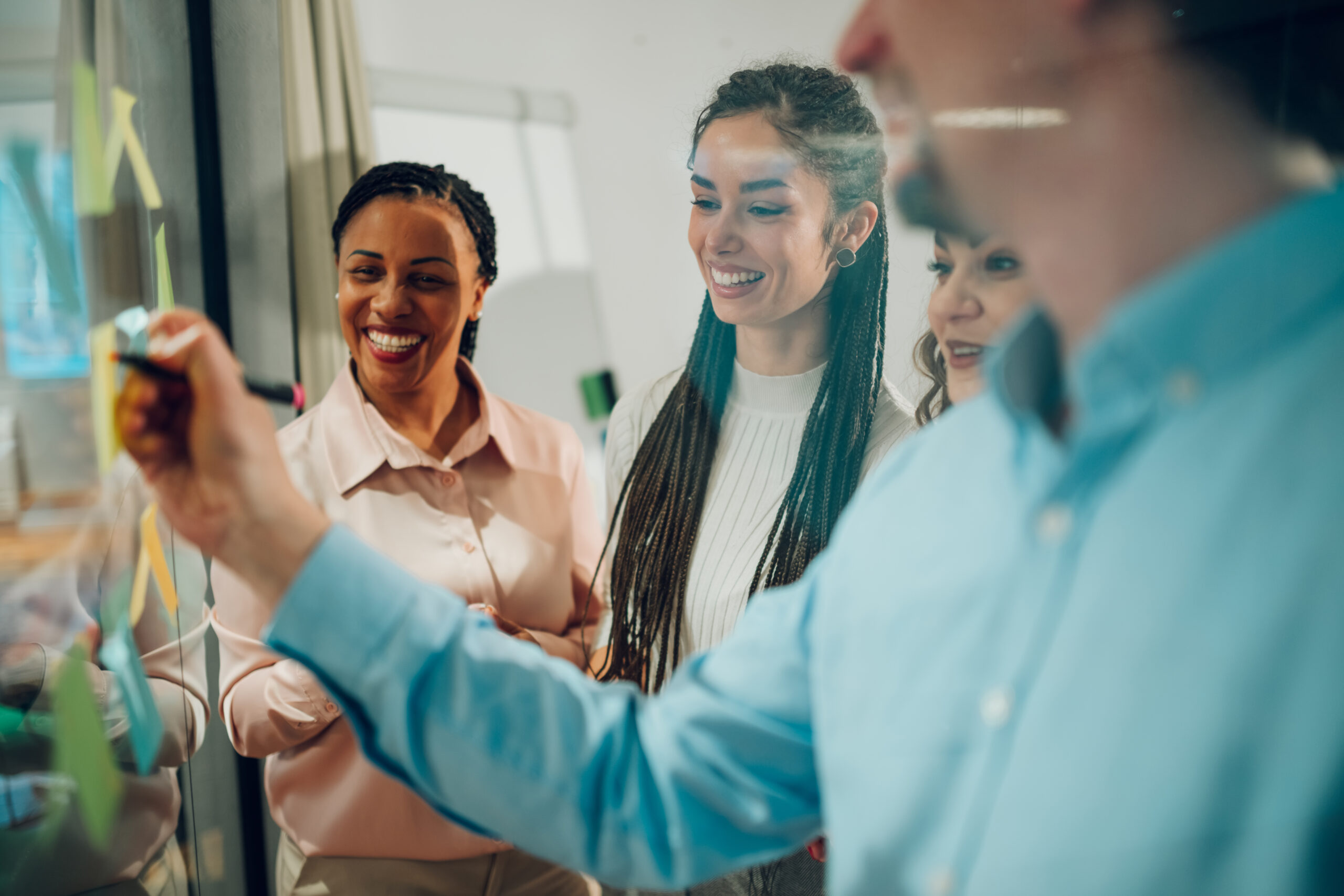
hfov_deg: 54.4
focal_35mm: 35
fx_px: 1307
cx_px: 672
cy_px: 448
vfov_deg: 37.9
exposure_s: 1/160
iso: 250
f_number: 1.4
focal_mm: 35
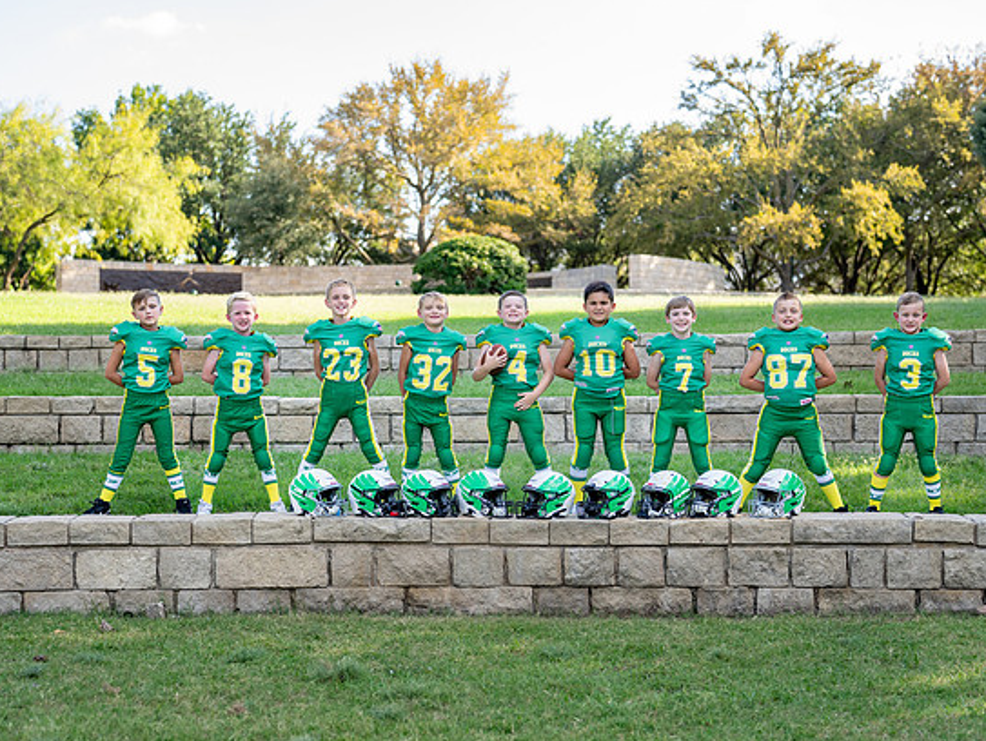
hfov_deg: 32.2
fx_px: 1710
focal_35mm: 60
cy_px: 393
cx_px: 502
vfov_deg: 24.4
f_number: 2.2
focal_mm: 50
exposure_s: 1/400
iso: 64
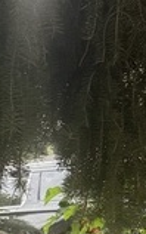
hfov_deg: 6.6
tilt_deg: -9.5
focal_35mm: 174
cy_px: 369
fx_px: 1106
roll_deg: -0.2
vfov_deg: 11.5
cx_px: -336
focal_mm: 6.76
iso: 200
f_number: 1.78
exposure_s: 1/121
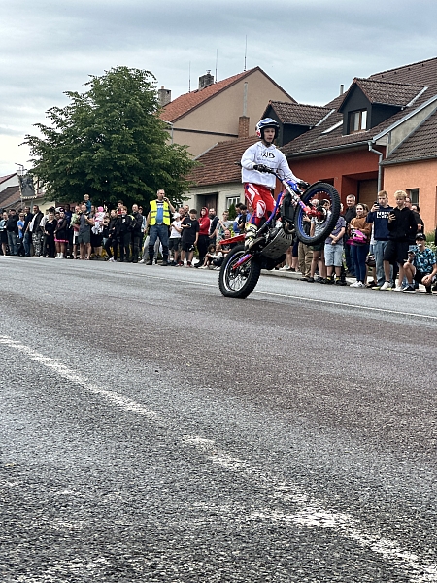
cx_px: 218
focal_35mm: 77
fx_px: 1296
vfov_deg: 25.3
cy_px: 292
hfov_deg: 19.1
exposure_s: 1/115
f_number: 2.8
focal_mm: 9
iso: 32
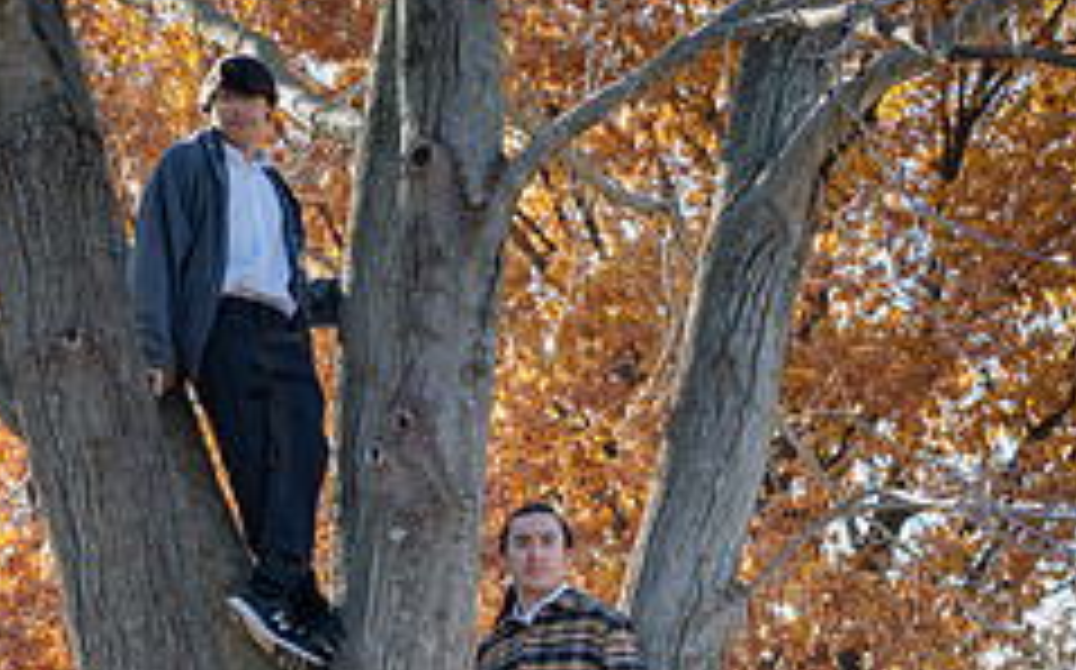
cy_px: 836
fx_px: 2813
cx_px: 486
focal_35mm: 96
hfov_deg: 21.6
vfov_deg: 13.2
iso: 400
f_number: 5.6
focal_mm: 50
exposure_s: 1/200
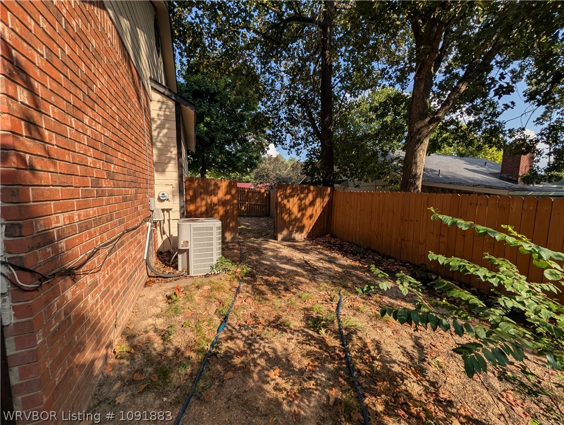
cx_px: 282
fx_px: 196
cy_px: 212
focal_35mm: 12
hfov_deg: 110.5
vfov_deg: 94.6
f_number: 1.7
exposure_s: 1/2088
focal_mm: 2.02
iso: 44
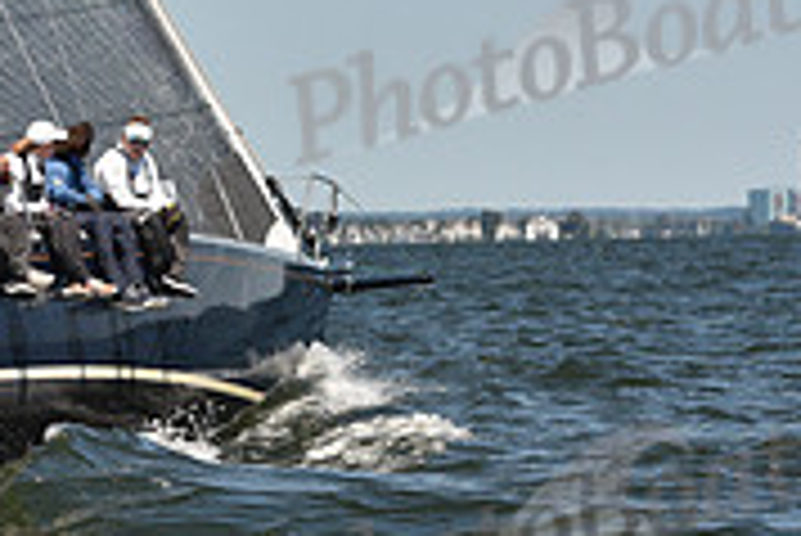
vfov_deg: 4.6
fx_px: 6680
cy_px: 345
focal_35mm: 300
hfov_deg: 6.8
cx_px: 58
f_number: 3.5
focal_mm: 92
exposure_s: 1/1600
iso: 250
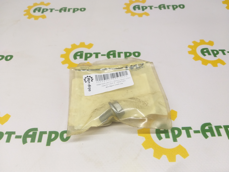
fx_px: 172
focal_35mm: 26
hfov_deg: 67.3
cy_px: 86
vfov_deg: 53.1
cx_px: 114
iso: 64
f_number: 1.7
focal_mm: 3.93
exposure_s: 1/50
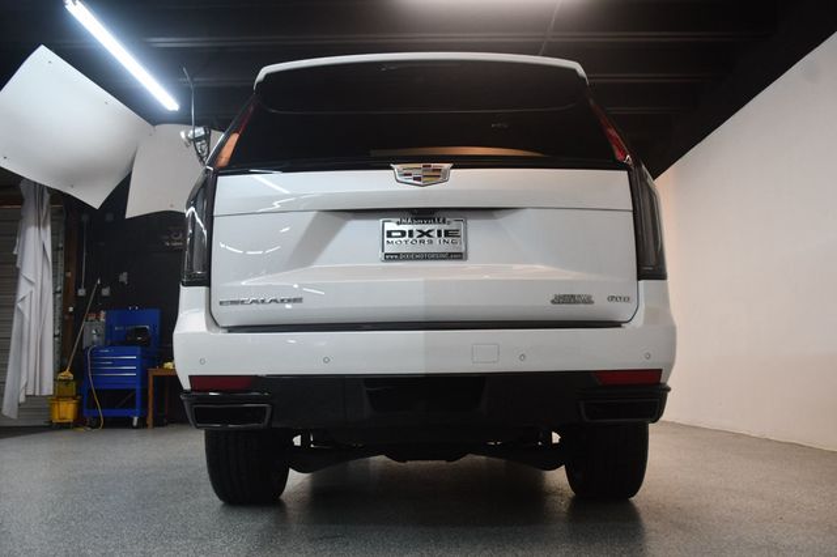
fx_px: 767
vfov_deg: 39.9
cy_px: 278
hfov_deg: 57.2
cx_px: 418
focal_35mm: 33
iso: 1100
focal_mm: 22
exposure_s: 1/125
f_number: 3.5
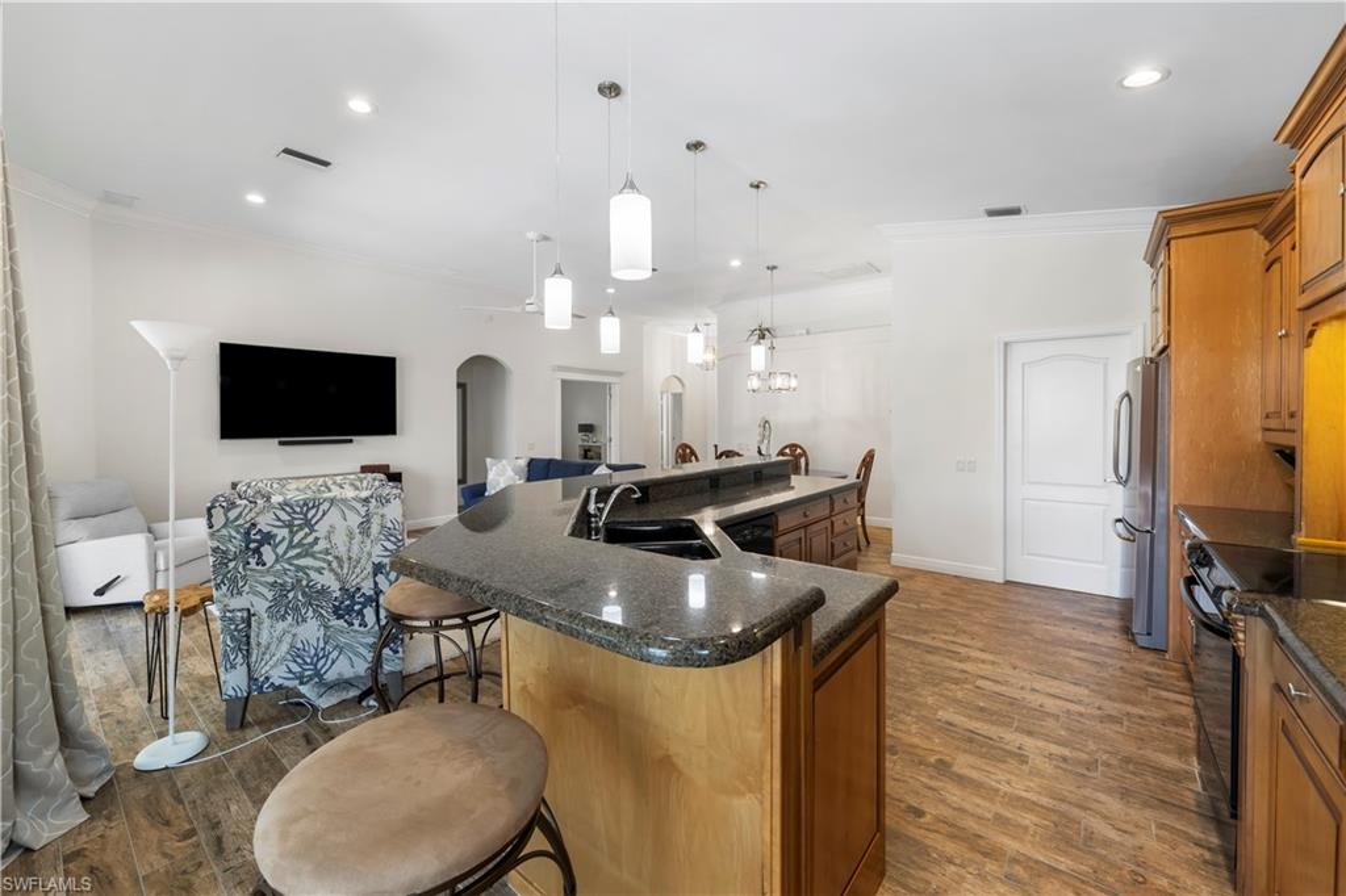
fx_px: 486
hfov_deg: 108.3
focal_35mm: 13
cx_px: 673
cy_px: 448
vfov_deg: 85.4
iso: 320
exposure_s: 1/15
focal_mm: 13
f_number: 7.1
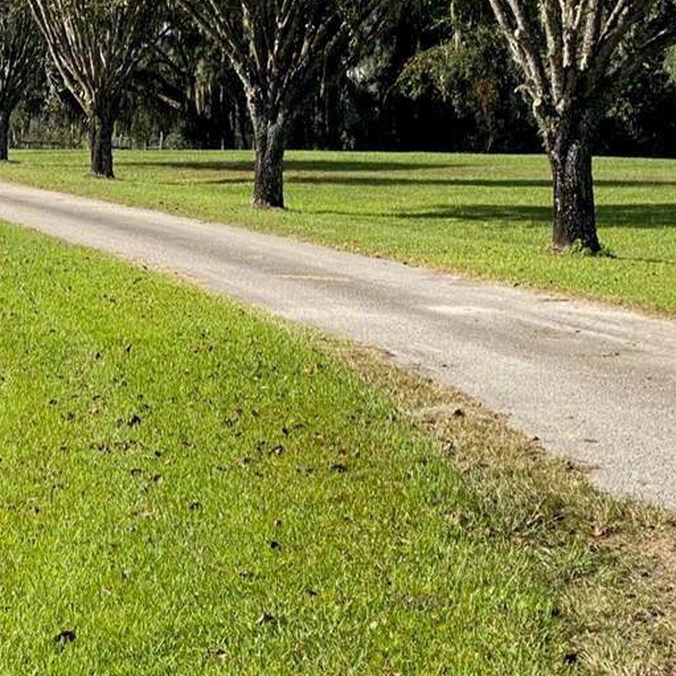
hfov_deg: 11.9
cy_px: 129
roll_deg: -2.0
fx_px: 3182
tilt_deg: +1.5
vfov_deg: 12.1
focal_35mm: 144
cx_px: -56
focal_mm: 6
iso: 20
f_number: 2
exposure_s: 1/1370
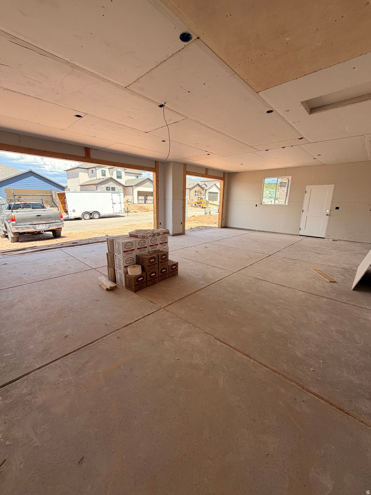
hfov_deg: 85.7
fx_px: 200
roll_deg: -2.0
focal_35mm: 14
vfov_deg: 102.1
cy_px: 248
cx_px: 186
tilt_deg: -12.6
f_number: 2.2
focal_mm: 2.22
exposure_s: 1/363
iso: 50
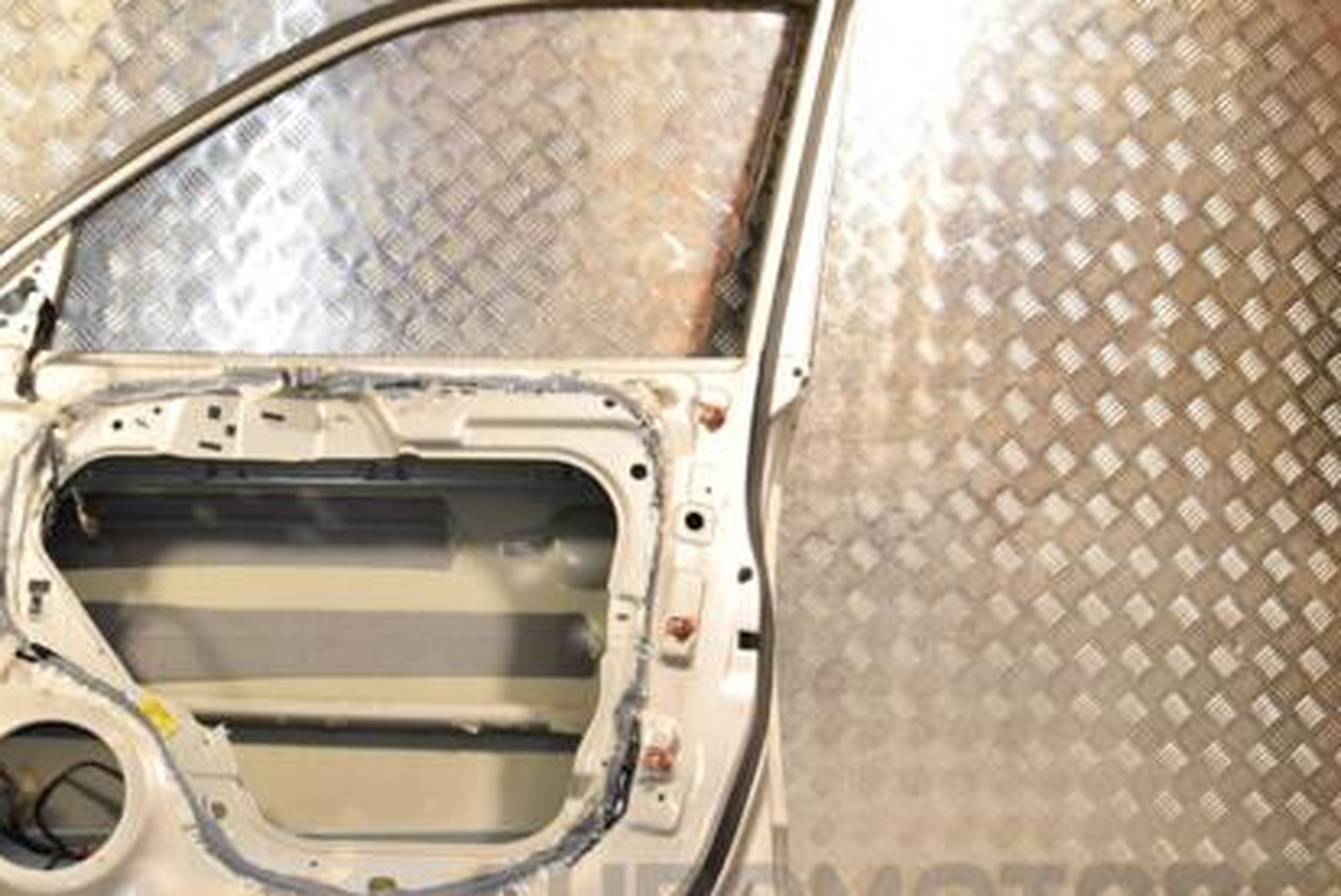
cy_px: 480
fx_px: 1704
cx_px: 412
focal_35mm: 46
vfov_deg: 29.4
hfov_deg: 42.2
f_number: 6.3
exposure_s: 1/200
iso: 800
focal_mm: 21
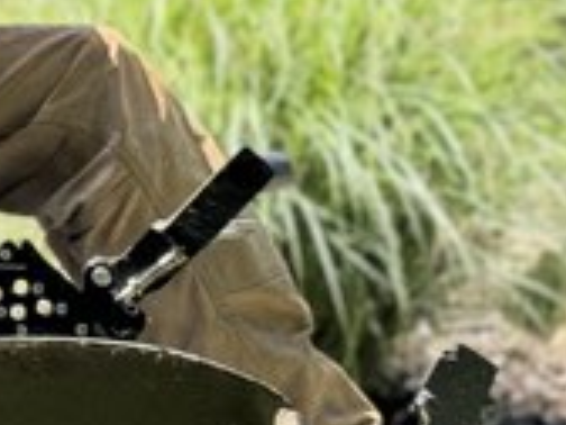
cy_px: 219
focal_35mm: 228
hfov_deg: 8.4
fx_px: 3728
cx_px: -377
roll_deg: +1.5
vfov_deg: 6.5
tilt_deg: +3.9
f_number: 1.78
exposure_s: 1/1883
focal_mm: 6.76
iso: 100
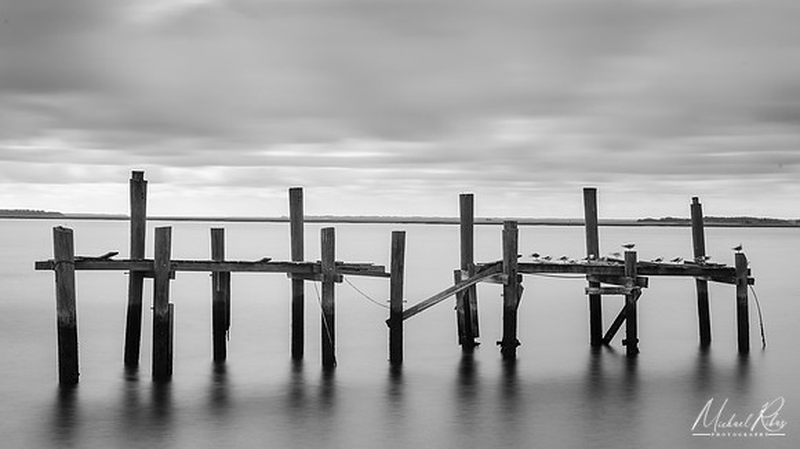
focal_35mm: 50
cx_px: 400
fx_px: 1067
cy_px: 183
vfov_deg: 23.8
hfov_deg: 41.1
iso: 64
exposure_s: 30
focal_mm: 48
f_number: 13
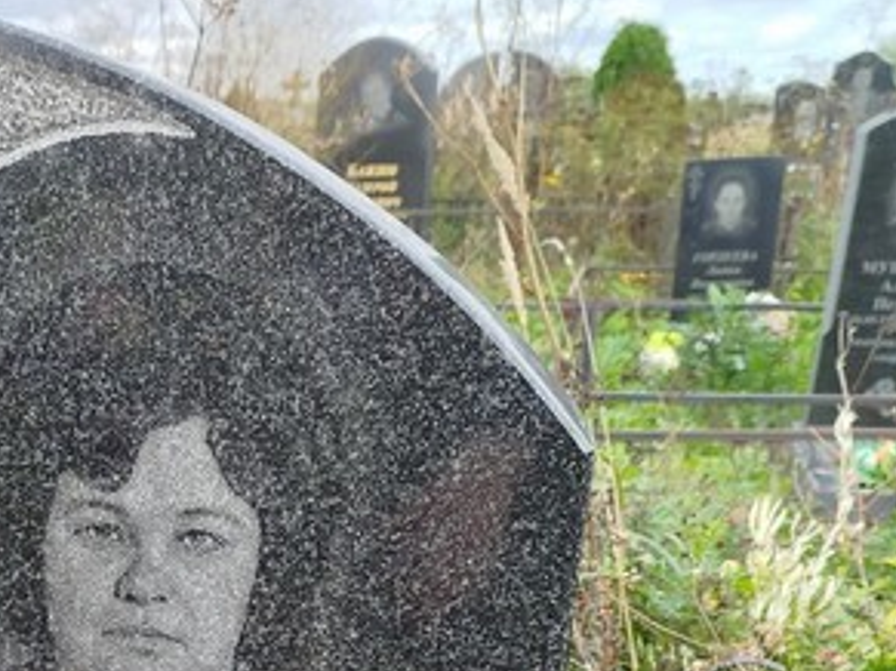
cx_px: -22
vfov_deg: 20.2
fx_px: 1708
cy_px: 899
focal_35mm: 66
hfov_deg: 27.5
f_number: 1.7
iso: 50
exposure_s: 1/303
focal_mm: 5.31
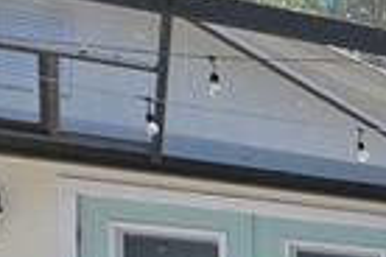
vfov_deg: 11.3
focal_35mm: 111
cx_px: 1242
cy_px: 492
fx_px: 1190
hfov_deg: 10.5
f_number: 11
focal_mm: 10
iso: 1000
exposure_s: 1/500
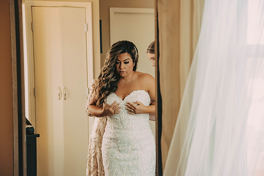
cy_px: 88
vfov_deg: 18.2
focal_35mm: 75
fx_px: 550
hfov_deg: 27.0
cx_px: 132
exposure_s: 1/100
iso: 800
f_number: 3.5
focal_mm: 75
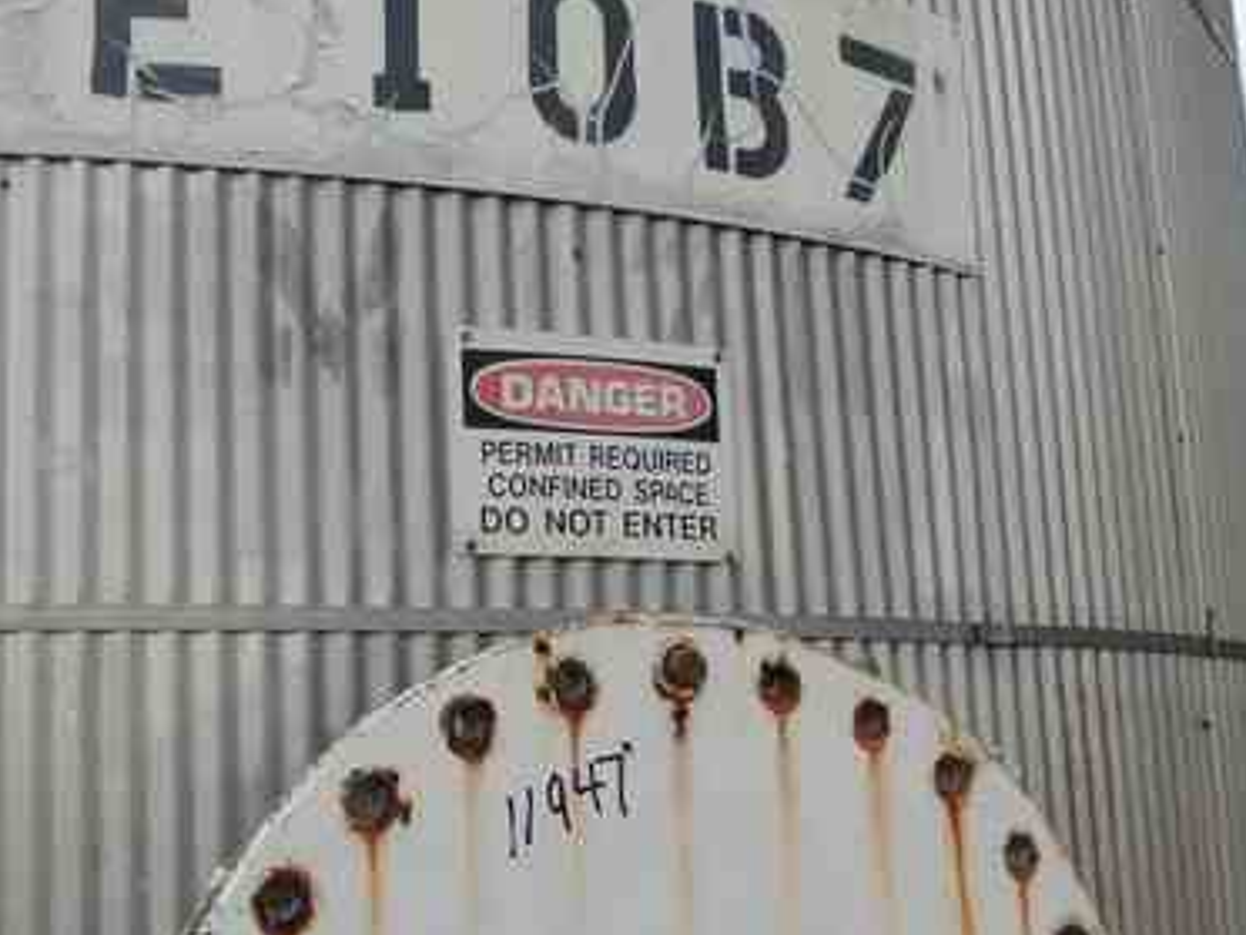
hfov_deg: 40.1
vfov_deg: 30.9
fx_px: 1692
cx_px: 459
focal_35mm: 47
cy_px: 508
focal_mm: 6.2
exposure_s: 1/200
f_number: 3.3
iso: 100
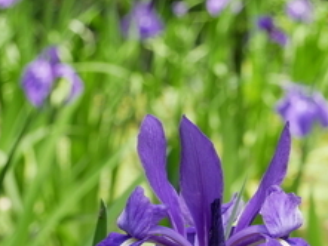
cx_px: 304
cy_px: 284
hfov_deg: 12.0
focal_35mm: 163
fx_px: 1545
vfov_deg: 9.0
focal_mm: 30
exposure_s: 1/200
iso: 200
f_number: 6.3
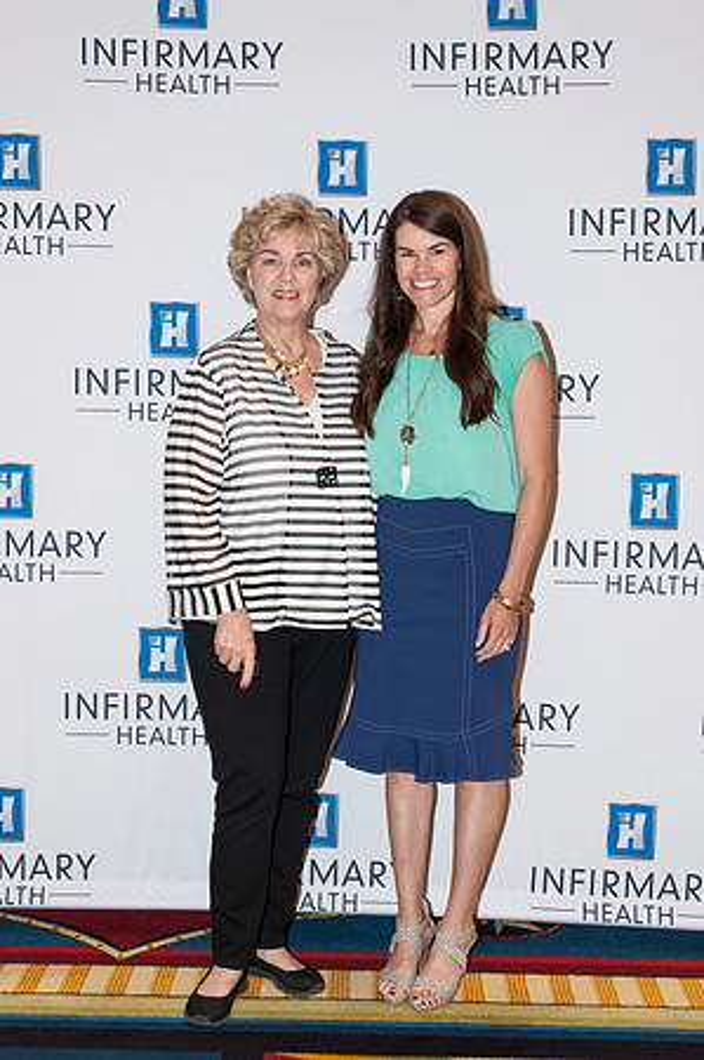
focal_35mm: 60
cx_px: 352
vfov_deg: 33.4
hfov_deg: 22.6
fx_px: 1764
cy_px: 530
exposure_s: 1/50
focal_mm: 40
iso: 400
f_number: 5.6
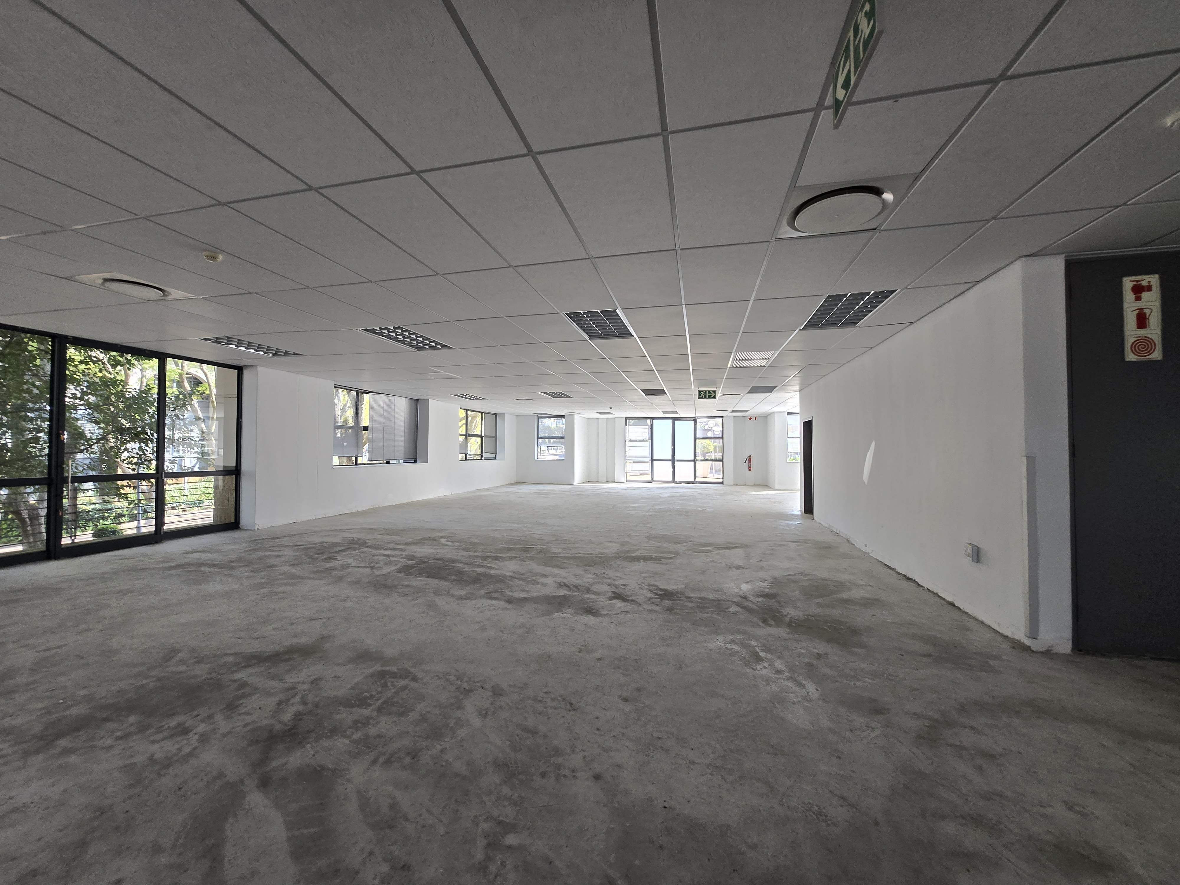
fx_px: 443
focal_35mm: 13
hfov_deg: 106.2
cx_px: 590
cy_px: 442
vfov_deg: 89.9
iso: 40
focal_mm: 1.7
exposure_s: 1/50
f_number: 2.2
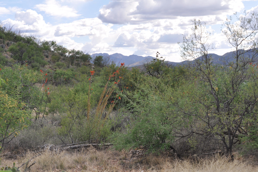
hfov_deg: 29.9
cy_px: 86
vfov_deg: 20.1
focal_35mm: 68
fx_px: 483
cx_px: 129
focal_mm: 45
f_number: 9
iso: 200
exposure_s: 1/200
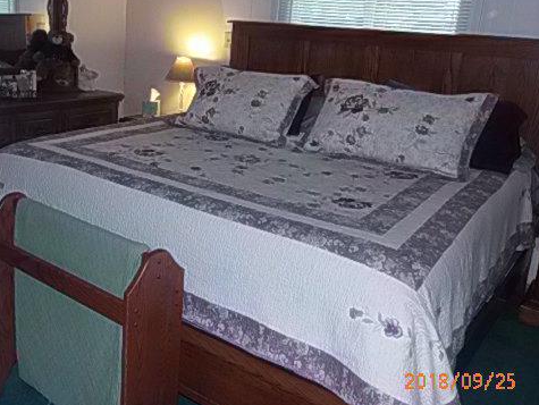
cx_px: 197
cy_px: 168
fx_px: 545
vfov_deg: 40.6
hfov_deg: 52.0
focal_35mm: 35
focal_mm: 4.66
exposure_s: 1/30
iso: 200
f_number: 3.2
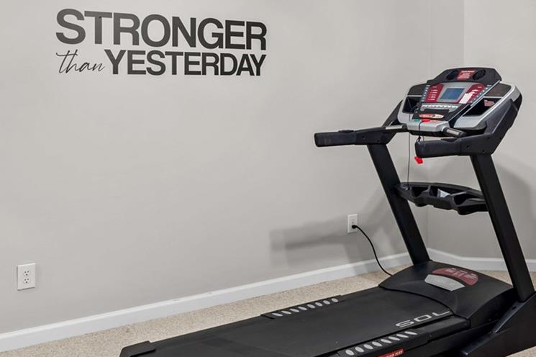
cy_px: 82
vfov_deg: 29.9
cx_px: 414
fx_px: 655
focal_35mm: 44
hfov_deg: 42.8
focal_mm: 16
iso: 100
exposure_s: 3.2
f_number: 8
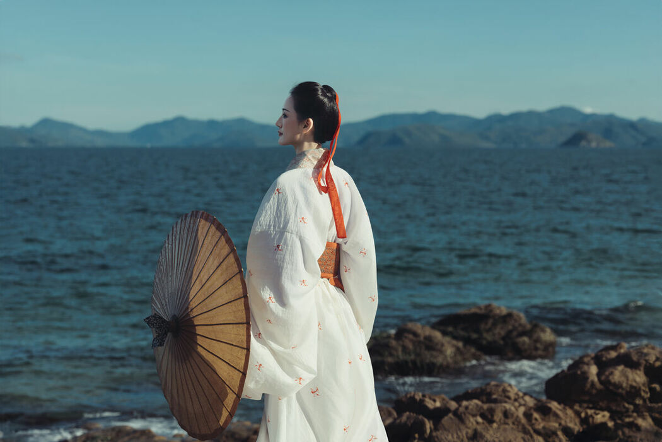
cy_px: 221
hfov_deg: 24.2
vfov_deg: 16.3
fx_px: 1545
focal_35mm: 84
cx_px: 331
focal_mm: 85
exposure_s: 1/1250
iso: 100
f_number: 4.5
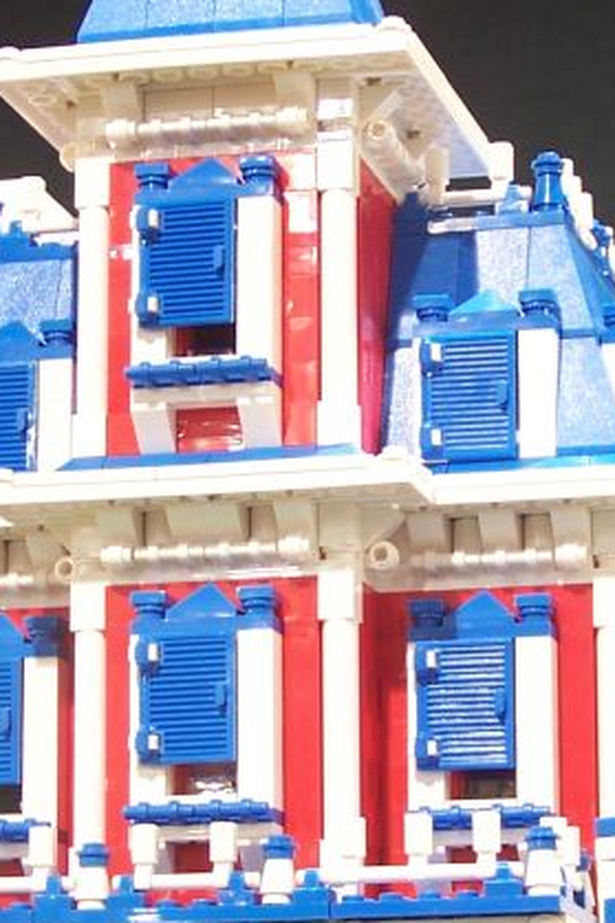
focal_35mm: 150
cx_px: 417
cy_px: 582
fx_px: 3847
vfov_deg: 13.7
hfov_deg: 9.1
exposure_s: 1/2
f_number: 3.1
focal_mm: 9.8
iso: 80
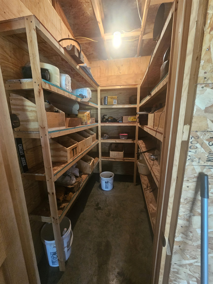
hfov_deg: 89.9
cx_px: 106
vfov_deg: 106.2
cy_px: 142
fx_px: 107
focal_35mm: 13
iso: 640
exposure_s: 1/24
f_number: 2.2
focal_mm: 2.2
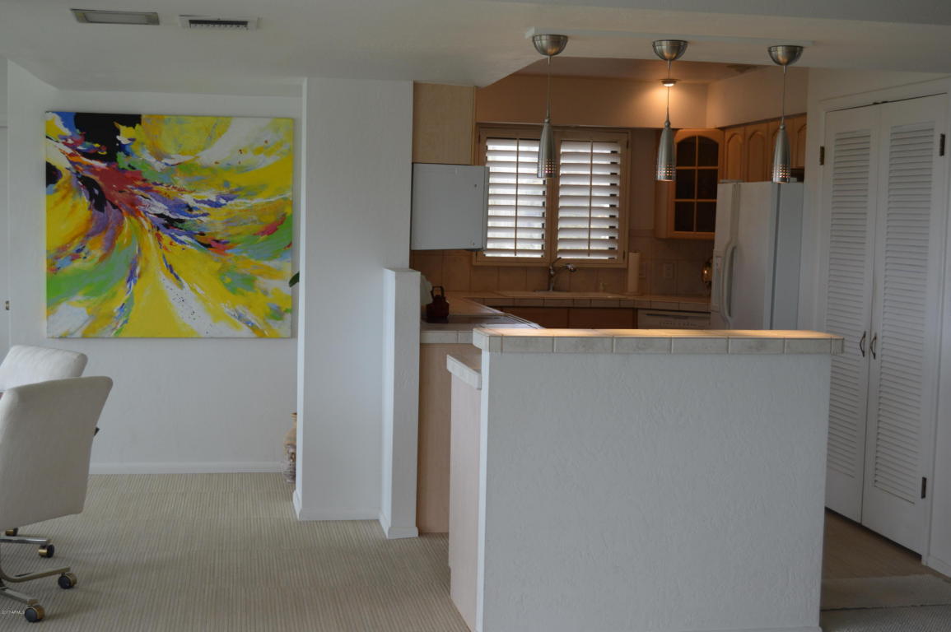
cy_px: 316
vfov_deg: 28.0
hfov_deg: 41.1
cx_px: 476
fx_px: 1267
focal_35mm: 48
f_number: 5.6
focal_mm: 32
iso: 280
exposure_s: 1/125
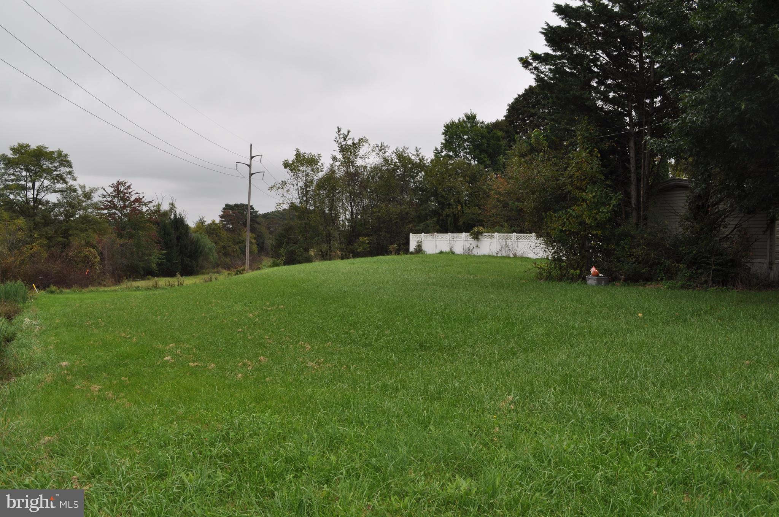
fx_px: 648
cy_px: 258
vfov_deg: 43.5
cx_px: 390
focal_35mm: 30
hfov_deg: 62.0
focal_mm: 20
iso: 200
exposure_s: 1/200
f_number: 10
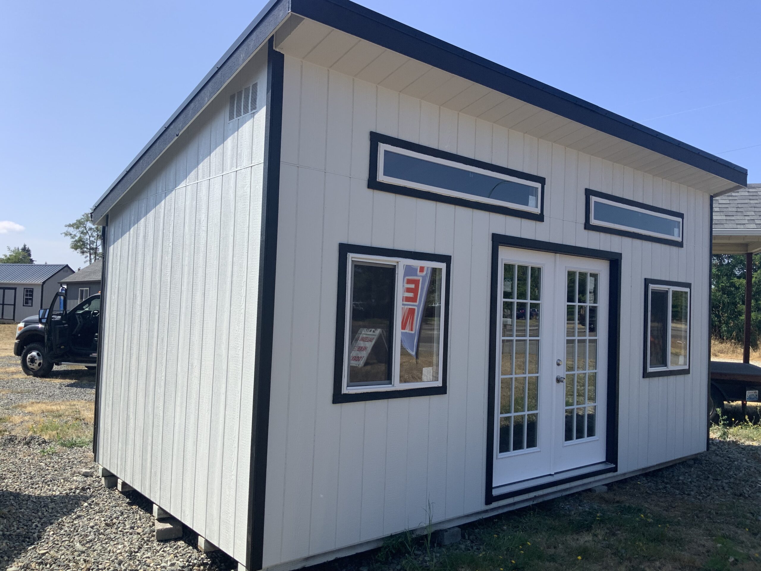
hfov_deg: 61.7
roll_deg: -2.3
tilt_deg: +3.6
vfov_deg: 48.2
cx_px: 380
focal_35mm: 29
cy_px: 286
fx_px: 638
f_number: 1.8
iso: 16
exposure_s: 1/1786
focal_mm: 3
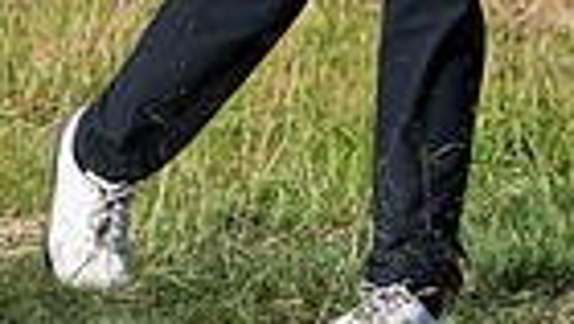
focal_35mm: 2281
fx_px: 34744
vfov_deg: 0.5
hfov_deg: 0.9
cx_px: 631
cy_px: -359
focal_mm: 350
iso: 400
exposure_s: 1/1600
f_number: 5.6
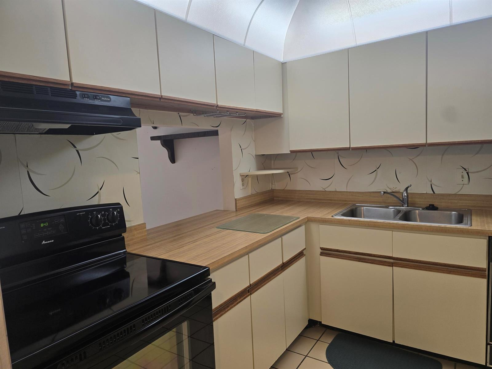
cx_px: 246
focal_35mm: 23
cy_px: 184
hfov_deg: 73.9
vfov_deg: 58.9
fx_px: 327
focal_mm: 6.3
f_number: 1.7
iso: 100
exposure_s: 1/120
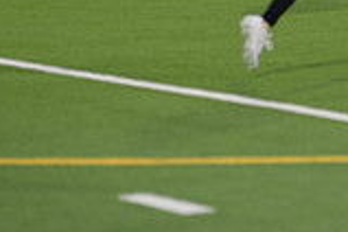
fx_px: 4301
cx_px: 405
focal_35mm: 445
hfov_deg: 4.6
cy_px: -159
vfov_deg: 3.1
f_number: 2.8
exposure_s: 1/200
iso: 450
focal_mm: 122
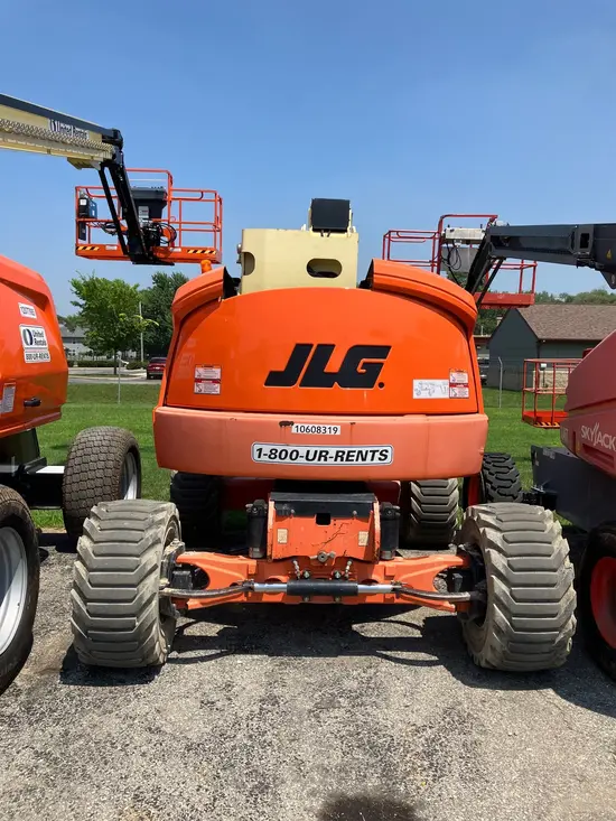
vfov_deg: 63.4
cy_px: 410
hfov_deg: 49.8
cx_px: 308
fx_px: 664
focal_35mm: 28
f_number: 1.8
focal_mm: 3.99
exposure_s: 1/2114
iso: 32
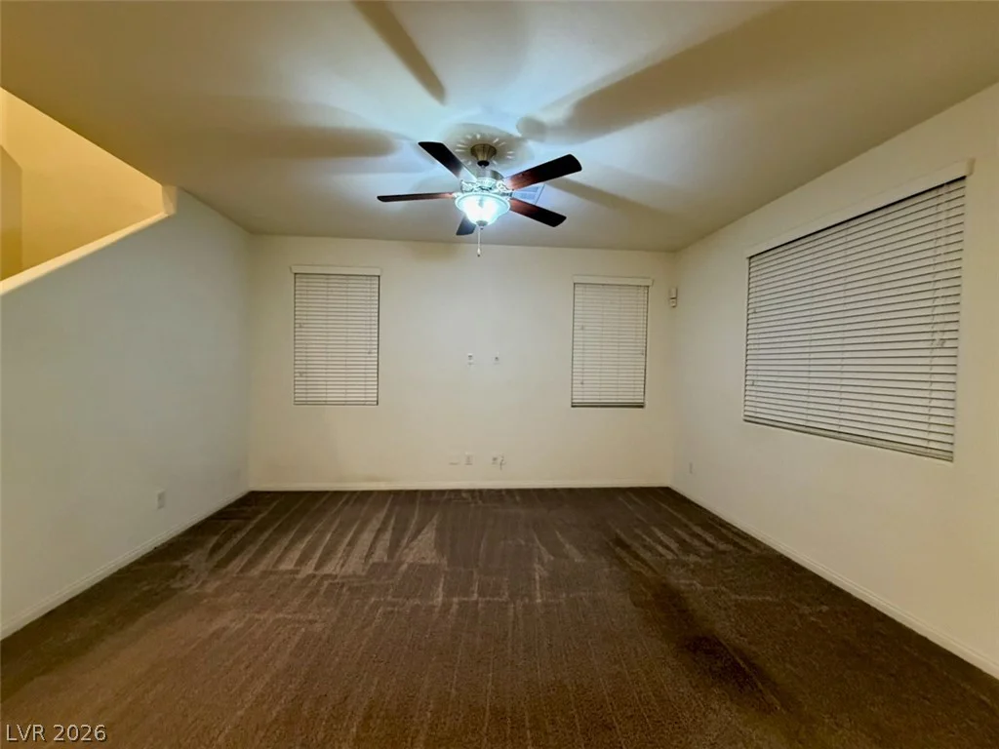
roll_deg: +0.9
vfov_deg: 85.7
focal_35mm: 14
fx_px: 404
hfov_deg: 102.1
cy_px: 374
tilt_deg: -1.1
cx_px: 500
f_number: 2.2
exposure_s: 1/60
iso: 500
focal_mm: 2.22
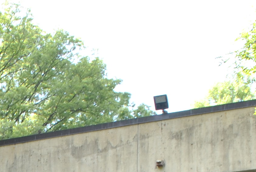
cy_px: 371
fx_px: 890
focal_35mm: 125
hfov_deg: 15.4
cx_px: -94
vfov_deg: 10.0
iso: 160
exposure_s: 1/60
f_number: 8
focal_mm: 18
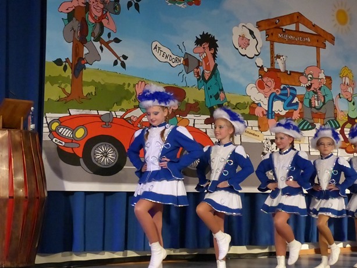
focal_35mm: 86
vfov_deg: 17.2
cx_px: 178
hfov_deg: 22.7
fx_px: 887
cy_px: 134
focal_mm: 15.5
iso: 1600
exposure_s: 1/250
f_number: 4
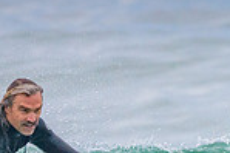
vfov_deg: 0.6
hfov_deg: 0.9
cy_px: 264
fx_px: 15227
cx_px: 58
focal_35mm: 2386
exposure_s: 1/1250
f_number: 5.6
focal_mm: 500
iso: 1100
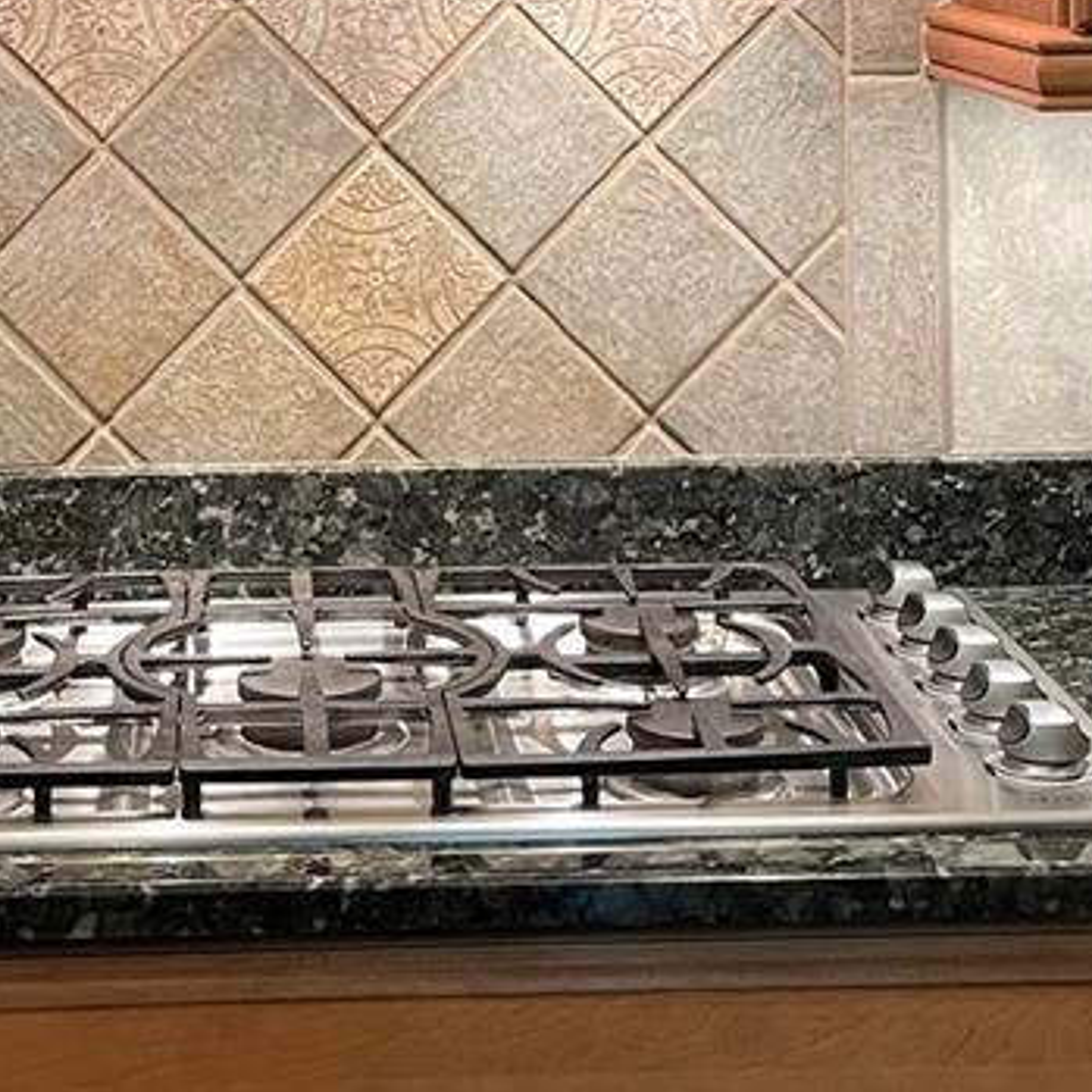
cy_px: -122
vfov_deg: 20.8
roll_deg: +0.9
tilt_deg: -0.3
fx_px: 2820
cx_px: 294
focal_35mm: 79
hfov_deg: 21.8
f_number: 1.6
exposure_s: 1/60
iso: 160
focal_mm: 5.1
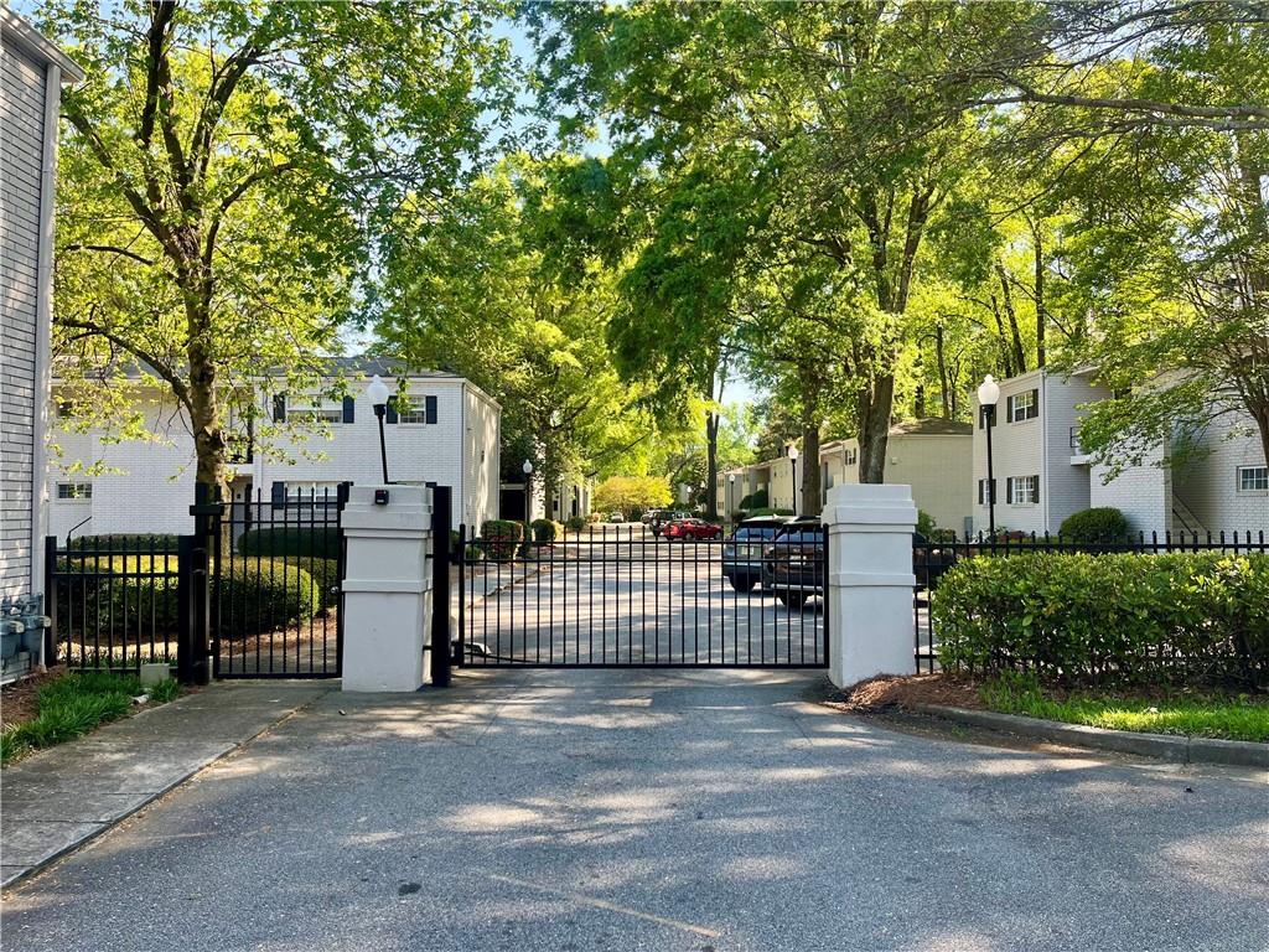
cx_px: 634
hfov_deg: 67.3
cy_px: 476
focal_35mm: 26
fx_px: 953
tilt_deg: +1.5
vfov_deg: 53.1
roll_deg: +0.2
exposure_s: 1/430
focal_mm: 5.1
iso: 50
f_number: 1.6
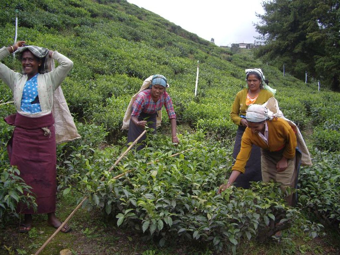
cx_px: 170
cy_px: 128
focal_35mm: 38
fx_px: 373
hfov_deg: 49.0
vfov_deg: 37.7
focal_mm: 7.9
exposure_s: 1/400
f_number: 2.8
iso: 64
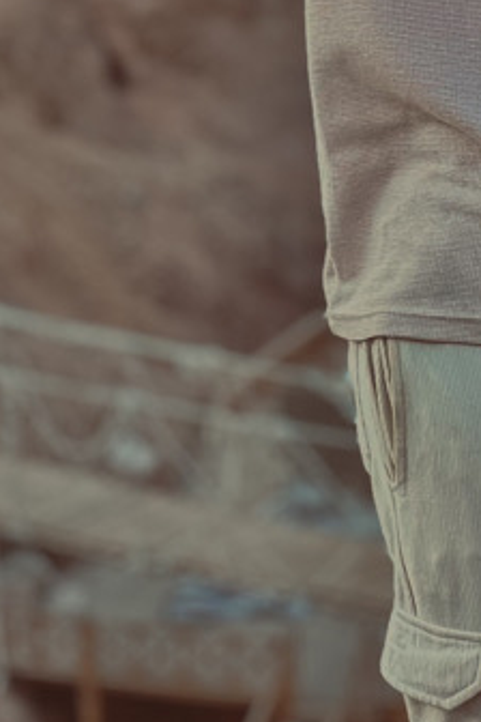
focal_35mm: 244
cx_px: 582
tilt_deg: -10.2
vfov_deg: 8.3
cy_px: -213
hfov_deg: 5.6
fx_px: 4890
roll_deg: +4.1
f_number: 2.8
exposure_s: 1/121
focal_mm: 9
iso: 40
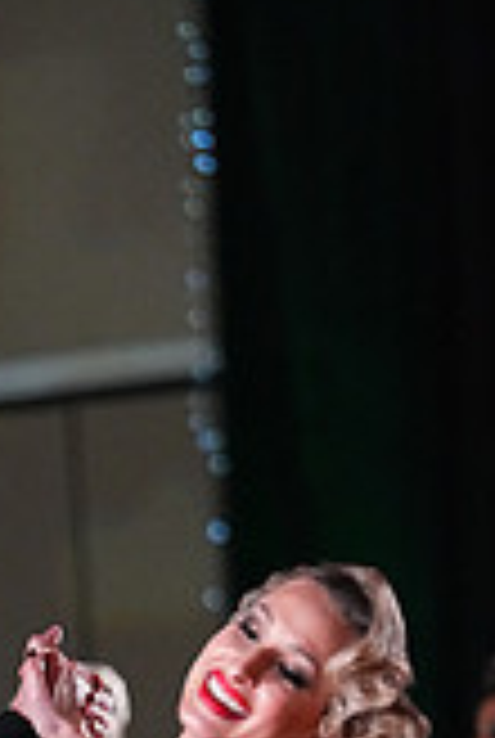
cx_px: -169
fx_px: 13349
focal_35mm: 650
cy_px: 1292
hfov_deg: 2.1
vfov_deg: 3.2
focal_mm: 184
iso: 8000
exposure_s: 1/400
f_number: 4.5
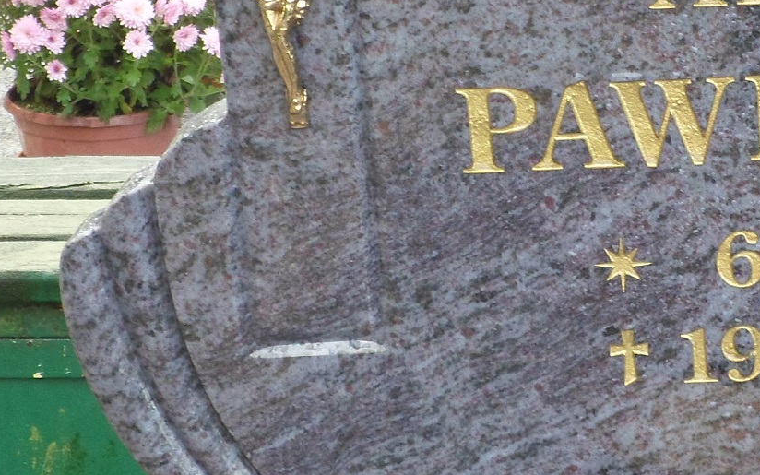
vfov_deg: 6.9
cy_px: 248
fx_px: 3915
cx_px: 710
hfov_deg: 11.0
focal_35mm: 189
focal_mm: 14.6
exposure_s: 1/45
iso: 120
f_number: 4.7
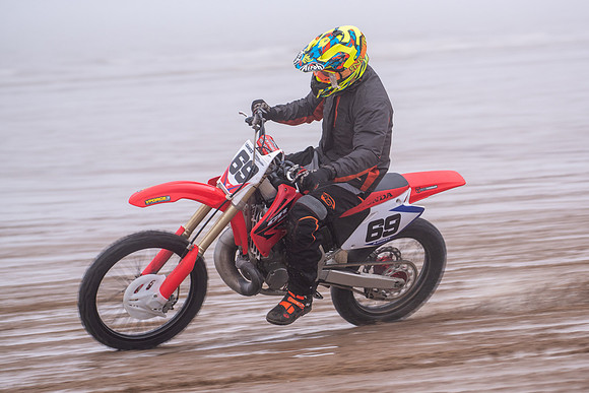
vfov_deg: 5.8
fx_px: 3907
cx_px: 335
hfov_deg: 8.6
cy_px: 223
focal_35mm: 239
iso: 400
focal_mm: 210
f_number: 5.6
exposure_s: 1/400
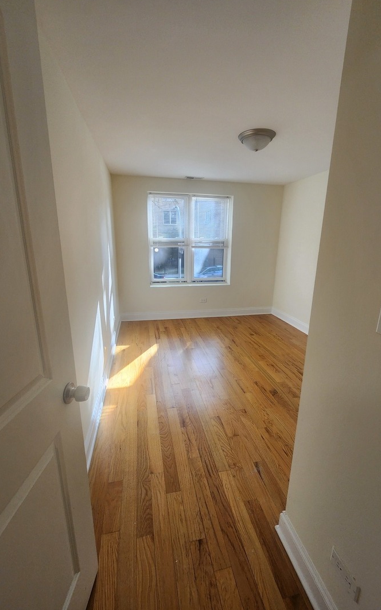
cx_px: 195
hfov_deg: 78.6
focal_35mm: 14
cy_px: 302
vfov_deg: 105.3
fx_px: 233
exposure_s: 1/60
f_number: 2.2
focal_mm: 2.2
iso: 160
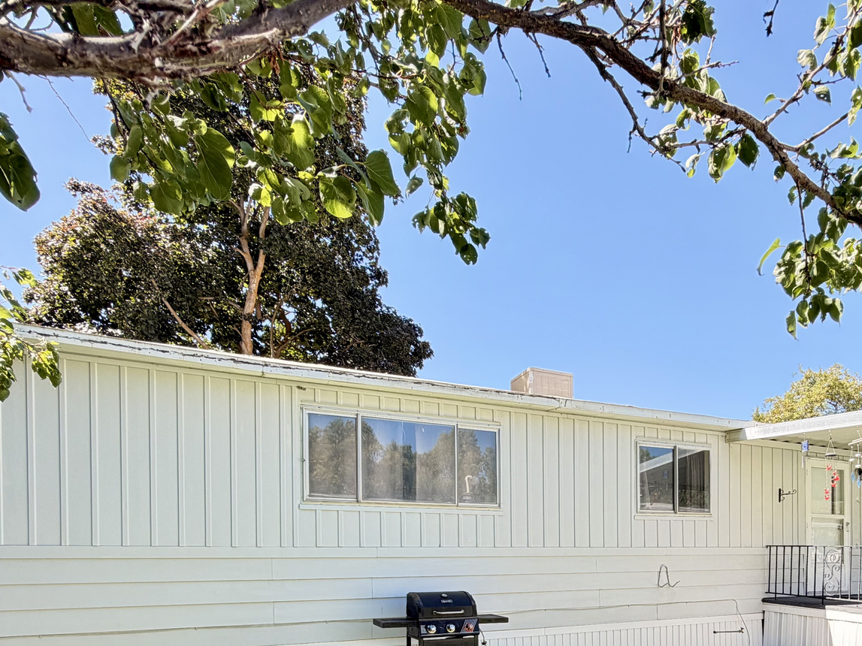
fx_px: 622
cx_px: 566
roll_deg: +0.5
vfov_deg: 49.3
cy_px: 573
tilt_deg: -0.8
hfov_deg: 67.7
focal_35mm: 25
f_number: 2.2
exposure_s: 1/133
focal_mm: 2.22
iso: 40
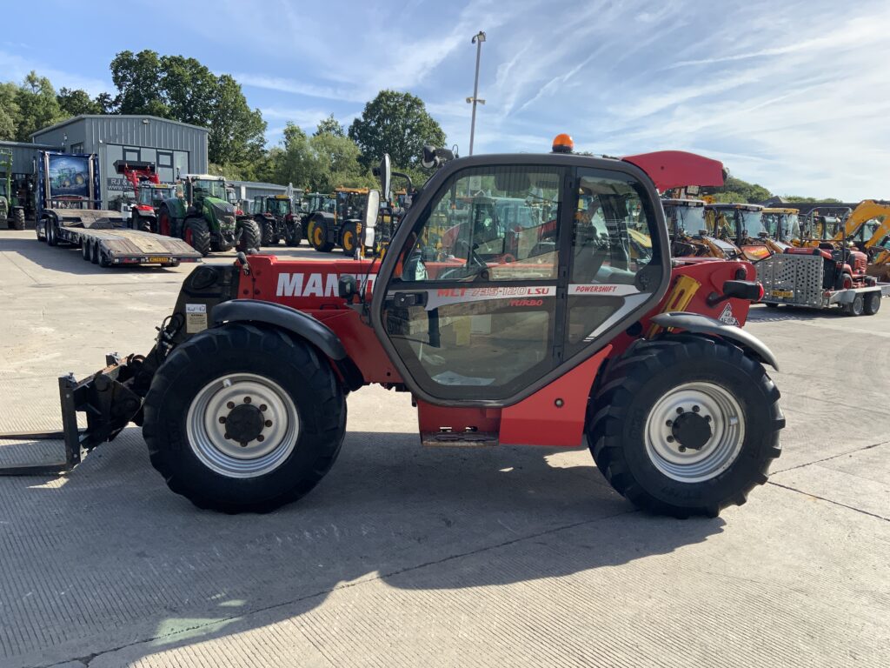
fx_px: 746
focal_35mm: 29
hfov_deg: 61.7
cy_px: 334
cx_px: 445
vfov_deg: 48.2
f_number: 1.8
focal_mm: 3
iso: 16
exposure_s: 1/1076
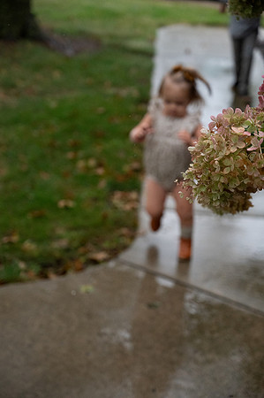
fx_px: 772
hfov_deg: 19.4
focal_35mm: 70
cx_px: 132
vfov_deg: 28.9
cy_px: 199
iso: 8000
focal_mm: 70
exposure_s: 1/2500
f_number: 4
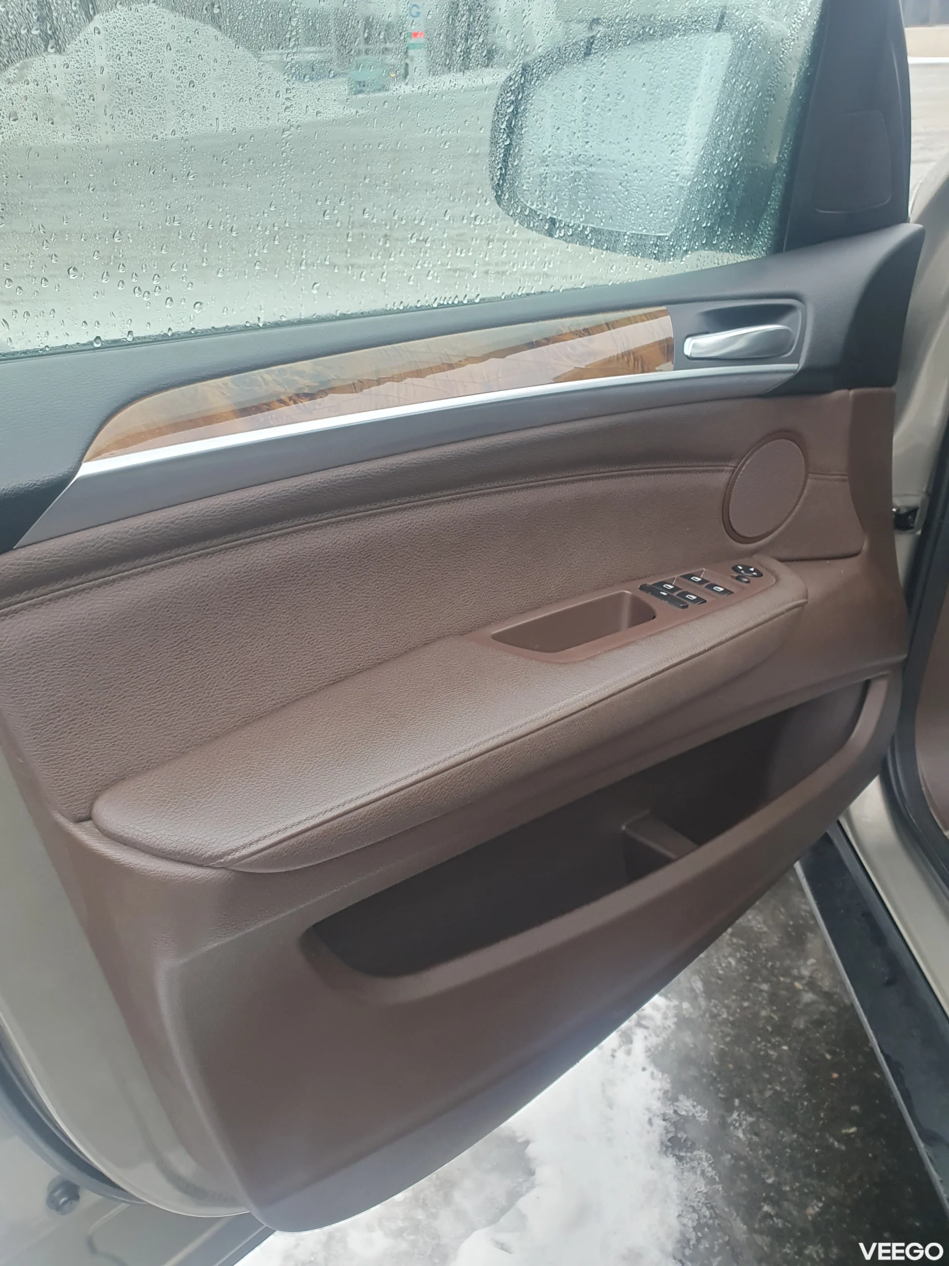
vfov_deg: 67.3
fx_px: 950
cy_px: 633
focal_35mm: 26
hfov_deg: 53.1
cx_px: 474
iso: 80
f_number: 2.4
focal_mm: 4.32
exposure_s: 1/100
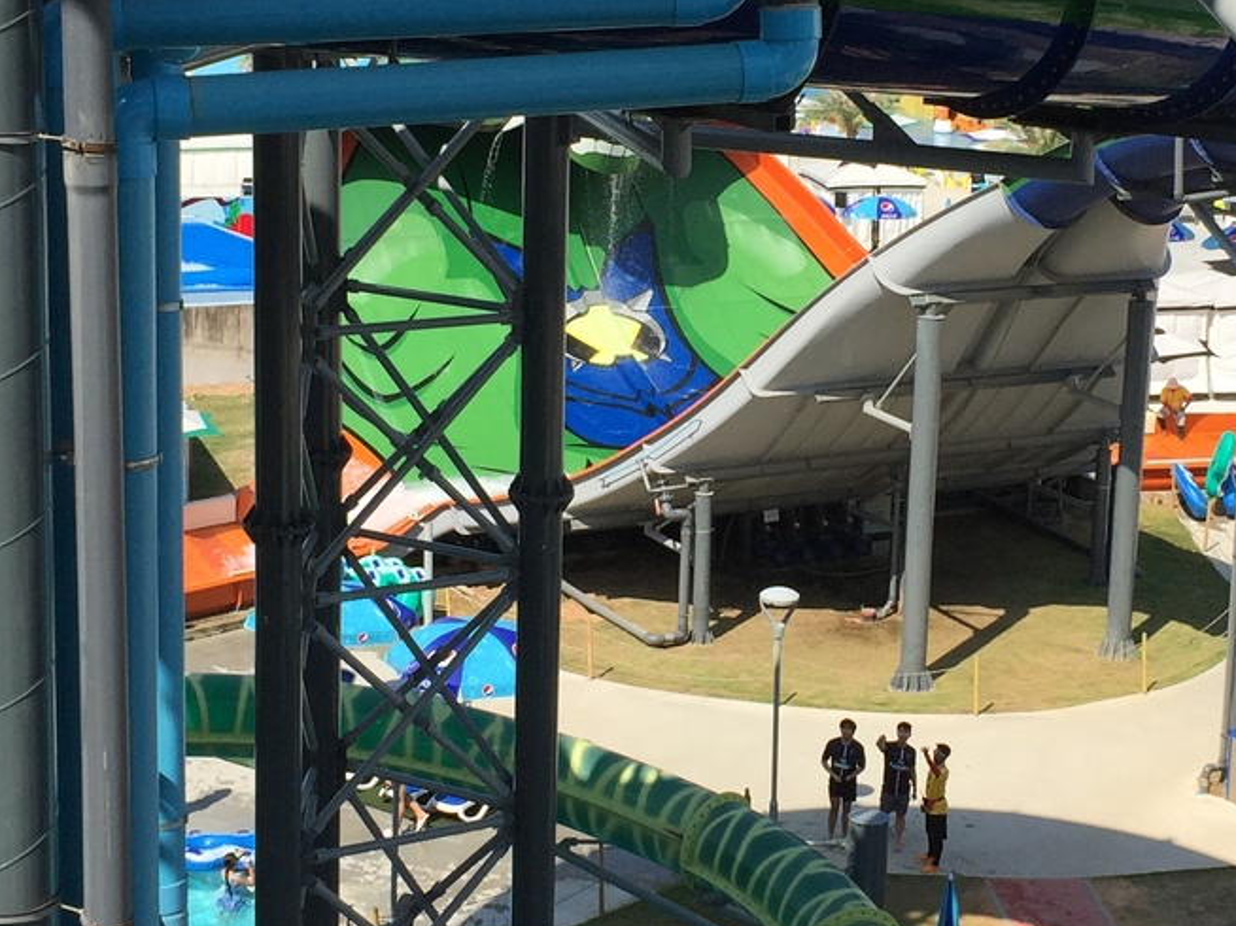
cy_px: 344
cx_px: 769
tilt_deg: -11.6
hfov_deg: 27.3
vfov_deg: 20.7
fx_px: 2534
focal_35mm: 71
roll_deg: -2.9
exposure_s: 1/2326
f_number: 2.2
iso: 32
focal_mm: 4.15
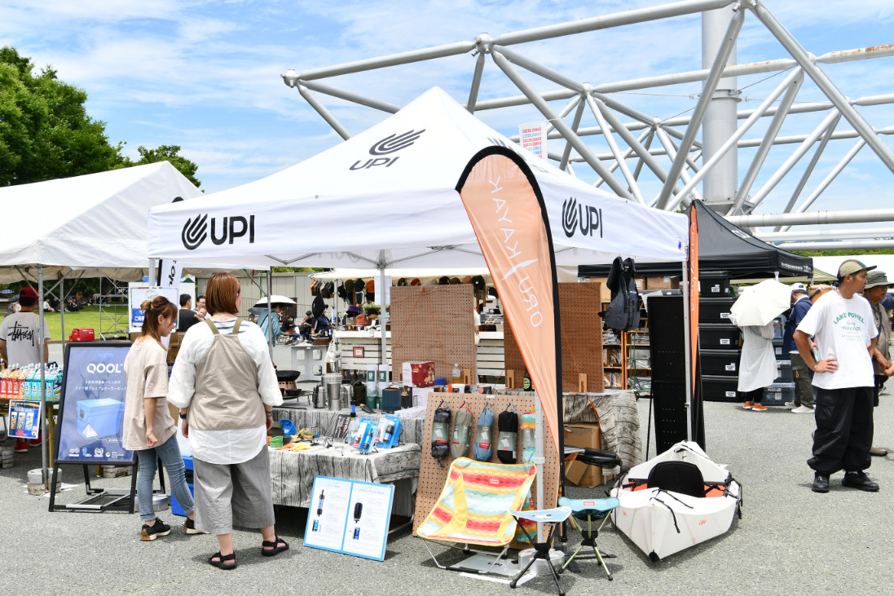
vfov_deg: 37.8
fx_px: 869
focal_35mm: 35
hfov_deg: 54.4
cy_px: 313
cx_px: 427
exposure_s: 1/250
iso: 200
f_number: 11
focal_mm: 32
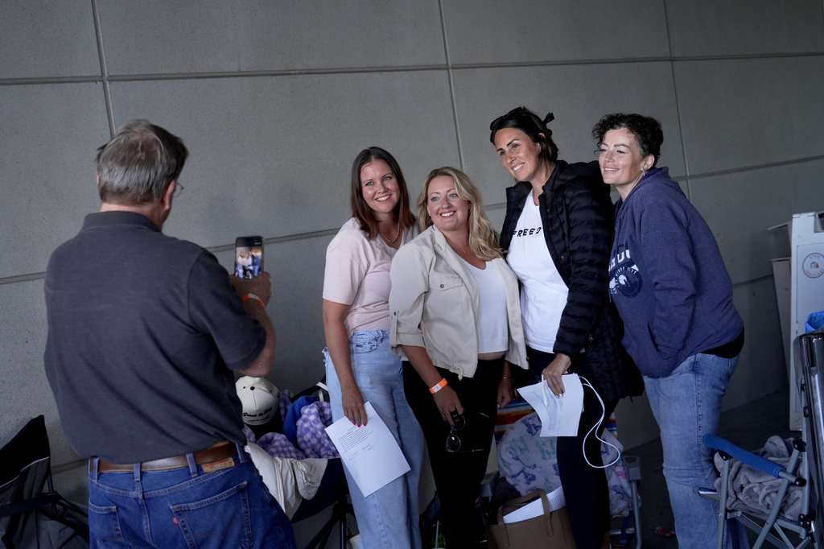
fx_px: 1510
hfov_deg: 30.5
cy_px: 274
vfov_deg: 20.6
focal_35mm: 66
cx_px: 412
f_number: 6.3
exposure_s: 1/50
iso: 1000
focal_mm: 66
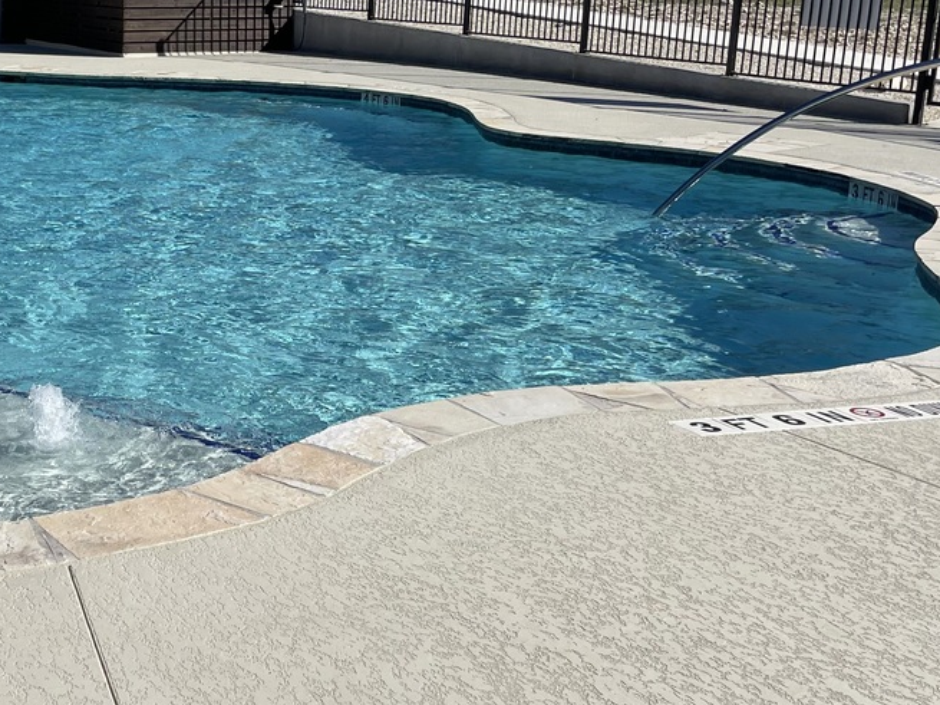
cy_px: 339
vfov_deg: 26.5
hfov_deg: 33.3
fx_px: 1493
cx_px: 108
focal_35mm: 55
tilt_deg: -14.9
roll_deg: -0.7
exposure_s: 1/7937
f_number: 1.6
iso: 32
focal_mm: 5.1
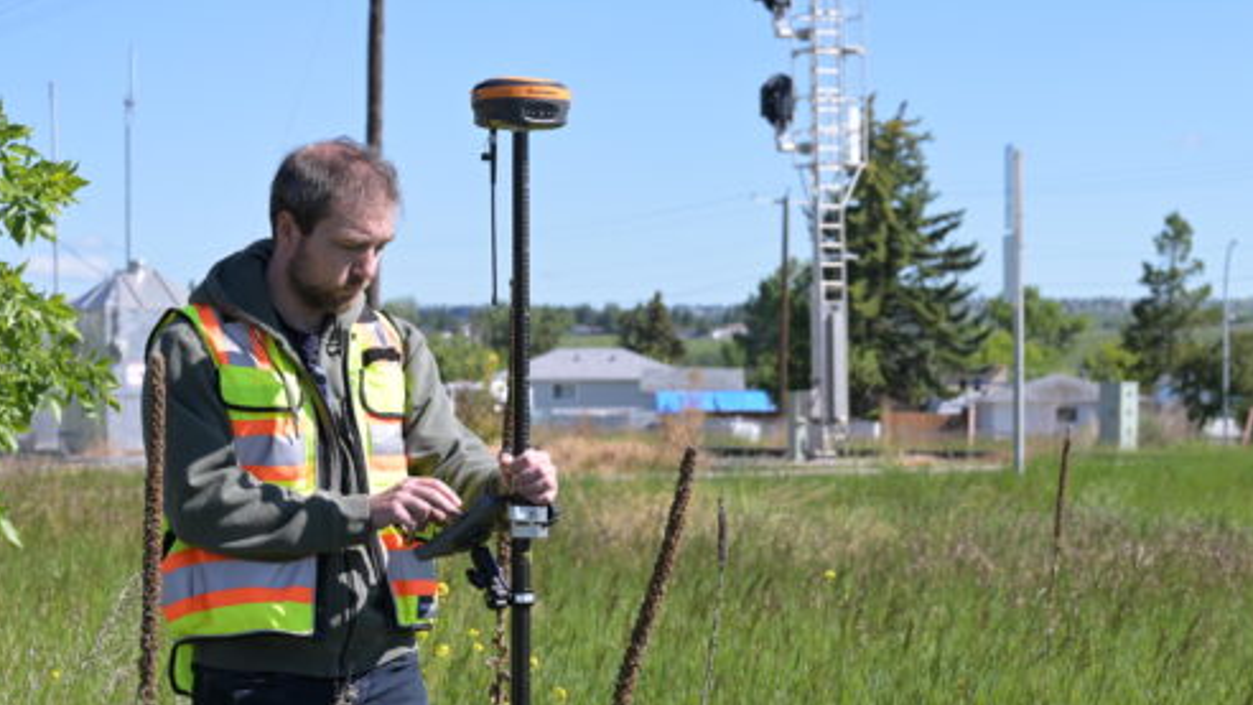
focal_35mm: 109
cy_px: 480
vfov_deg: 11.1
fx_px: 3622
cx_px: 754
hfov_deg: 19.6
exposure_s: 1/400
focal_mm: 50
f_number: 5.6
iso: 100
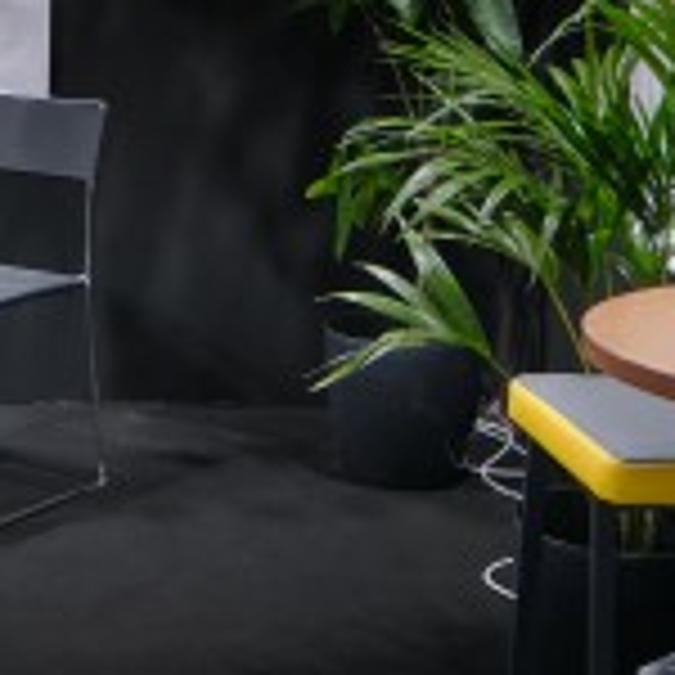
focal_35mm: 106
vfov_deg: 15.7
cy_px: -180
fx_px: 2339
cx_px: -81
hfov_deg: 15.9
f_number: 2.8
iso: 800
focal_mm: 17
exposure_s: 1/200
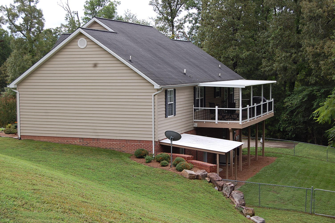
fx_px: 558
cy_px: 112
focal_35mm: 60
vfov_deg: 22.6
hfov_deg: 33.4
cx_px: 168
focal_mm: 40
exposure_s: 1/200
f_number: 7.1
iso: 200
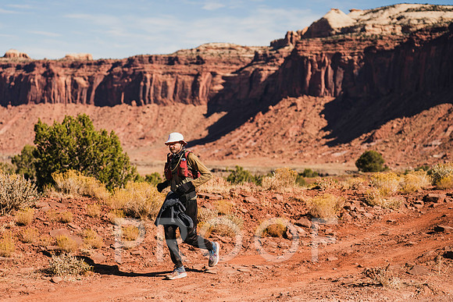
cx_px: 210
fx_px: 1014
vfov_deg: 17.0
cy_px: 145
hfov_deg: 25.2
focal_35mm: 81
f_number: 2.8
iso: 160
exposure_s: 1/1250
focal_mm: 74
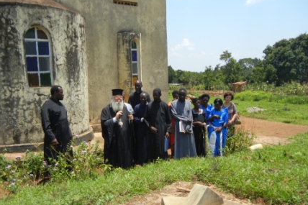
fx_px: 316
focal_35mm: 37
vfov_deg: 35.9
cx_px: 148
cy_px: 117
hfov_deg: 51.9
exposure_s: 1/267
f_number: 7.2
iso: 160
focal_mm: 6.2
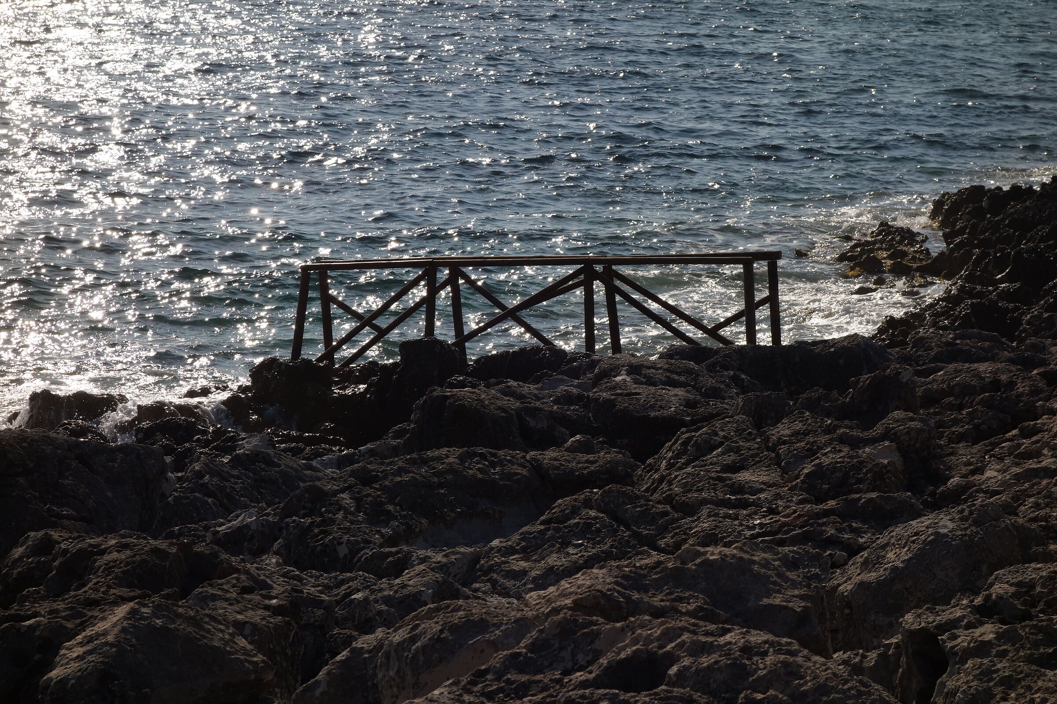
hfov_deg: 20.4
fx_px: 2936
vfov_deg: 13.7
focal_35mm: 100
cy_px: 352
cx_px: 528
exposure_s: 1/1000
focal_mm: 37.1
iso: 125
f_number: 8
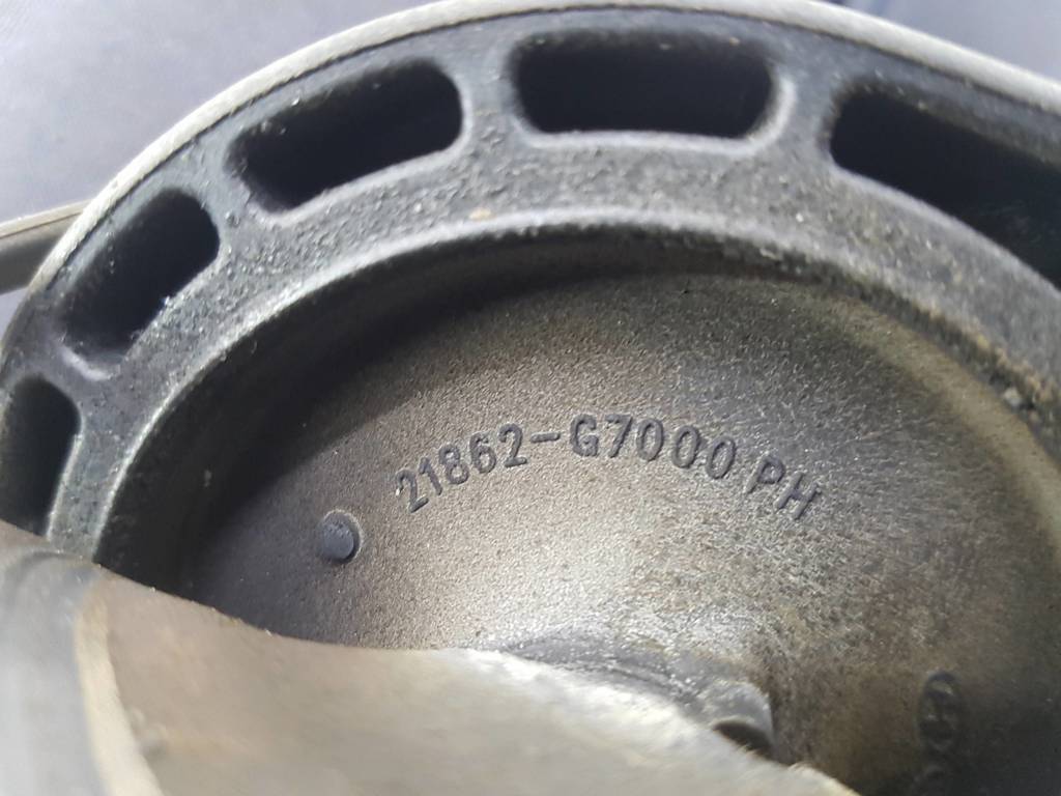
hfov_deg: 67.3
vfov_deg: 53.1
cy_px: 398
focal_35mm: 26
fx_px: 797
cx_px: 530
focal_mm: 4.2
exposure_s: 1/25
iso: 250
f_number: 1.7
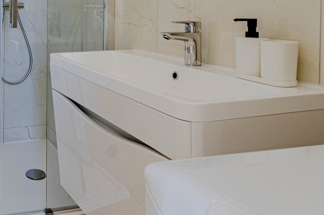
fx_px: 333
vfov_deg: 33.0
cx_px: 12
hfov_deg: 45.2
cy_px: 1
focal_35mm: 37
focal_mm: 10
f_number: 11
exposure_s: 1/50
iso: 200
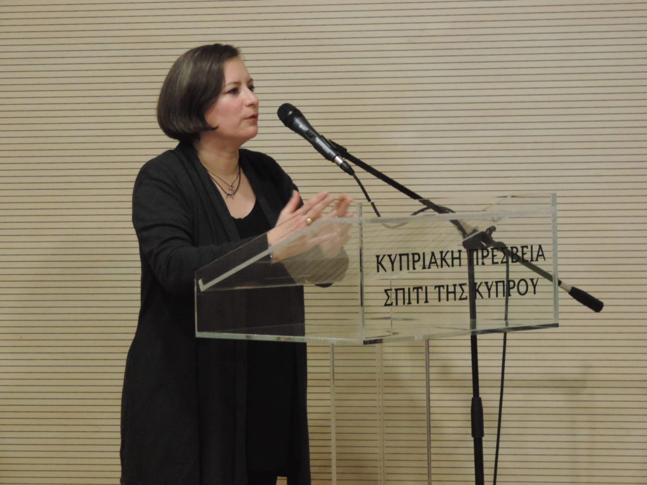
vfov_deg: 8.0
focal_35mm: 185
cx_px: 324
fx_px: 3458
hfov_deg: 10.7
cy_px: 242
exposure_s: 1/20
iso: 800
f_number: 4.6
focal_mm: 33
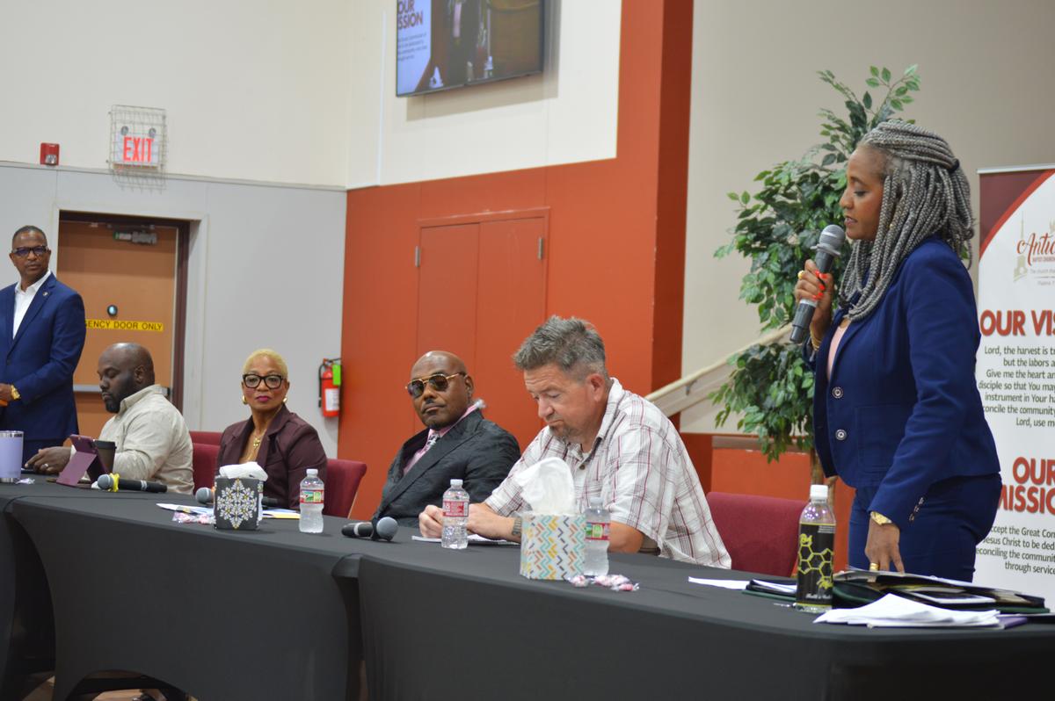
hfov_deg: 24.6
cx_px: 528
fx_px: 2416
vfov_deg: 16.5
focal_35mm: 82
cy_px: 350
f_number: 4
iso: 400
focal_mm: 55
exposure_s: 1/30
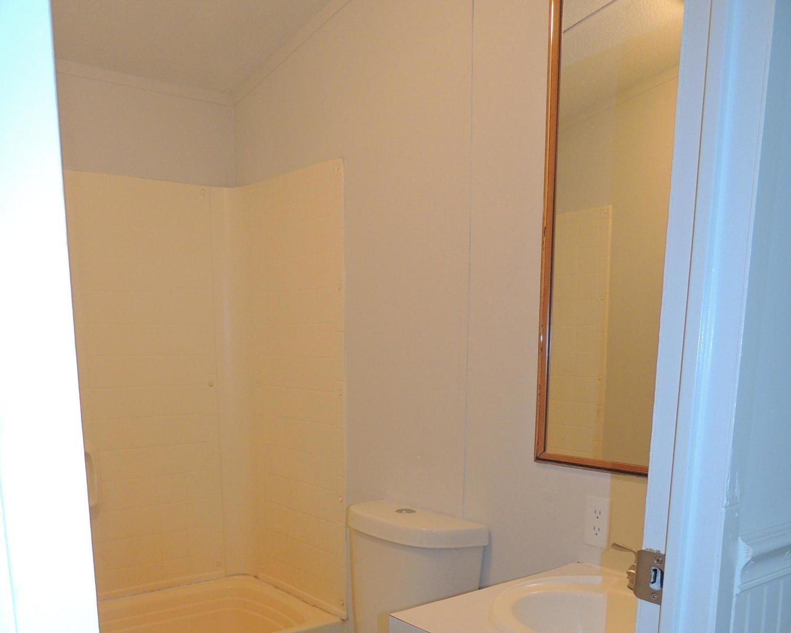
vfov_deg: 43.6
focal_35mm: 32
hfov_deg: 55.7
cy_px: 507
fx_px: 749
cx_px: 394
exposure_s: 1/40
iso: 250
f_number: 3
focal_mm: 4.3
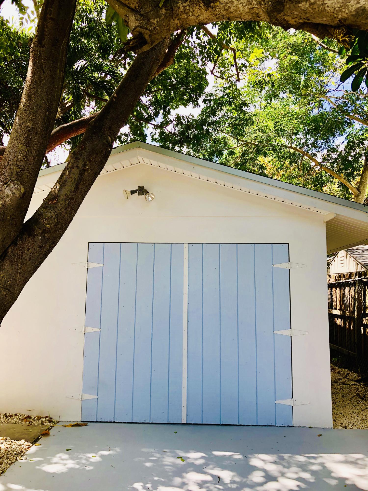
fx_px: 397
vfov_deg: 63.4
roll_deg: -1.9
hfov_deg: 49.7
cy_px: 246
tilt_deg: +8.1
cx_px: 184
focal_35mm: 28
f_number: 1.8
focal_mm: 4
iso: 20
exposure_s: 1/243
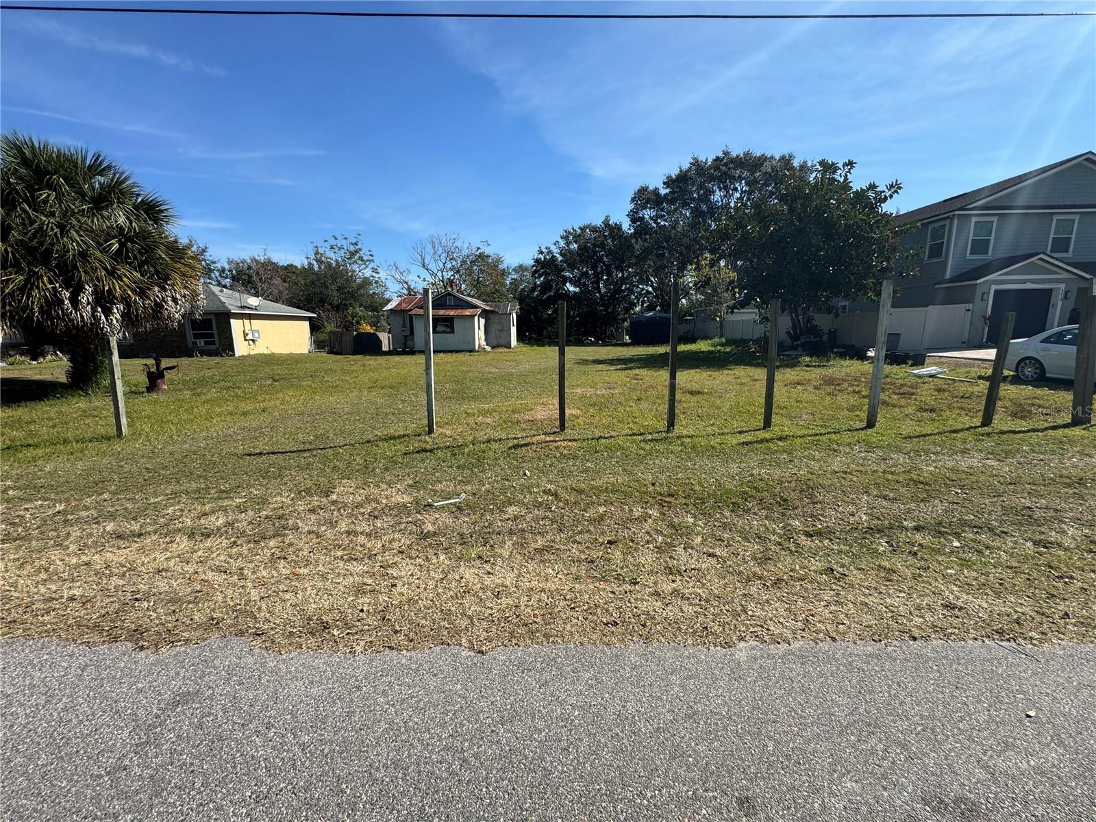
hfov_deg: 102.1
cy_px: 411
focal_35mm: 14
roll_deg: +2.0
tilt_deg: -11.9
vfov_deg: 85.7
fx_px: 443
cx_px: 548
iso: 50
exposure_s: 1/1536
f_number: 2.2
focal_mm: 2.22
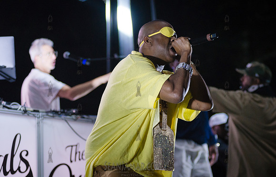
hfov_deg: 20.4
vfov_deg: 13.1
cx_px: 150
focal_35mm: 102
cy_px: 101
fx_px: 769
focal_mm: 92
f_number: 3.2
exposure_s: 1/400
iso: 3200
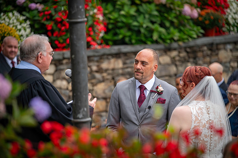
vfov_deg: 7.8
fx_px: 1156
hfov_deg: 11.8
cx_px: 119
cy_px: 79
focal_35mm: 175
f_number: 3.2
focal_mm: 175
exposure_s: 1/160
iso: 320
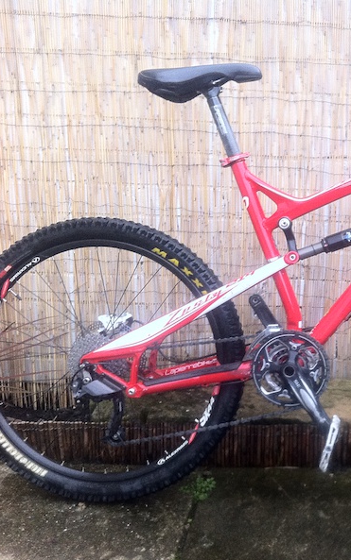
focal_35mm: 50
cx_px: 368
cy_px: 281
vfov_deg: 40.3
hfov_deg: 24.4
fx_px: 765
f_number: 2.8
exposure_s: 1/120
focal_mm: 3.85
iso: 160
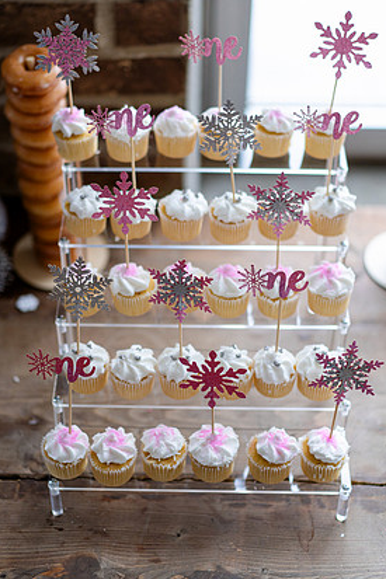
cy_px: 269
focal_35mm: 60
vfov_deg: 33.4
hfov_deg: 22.6
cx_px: 185
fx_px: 966
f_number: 1.8
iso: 320
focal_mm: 55
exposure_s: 1/500
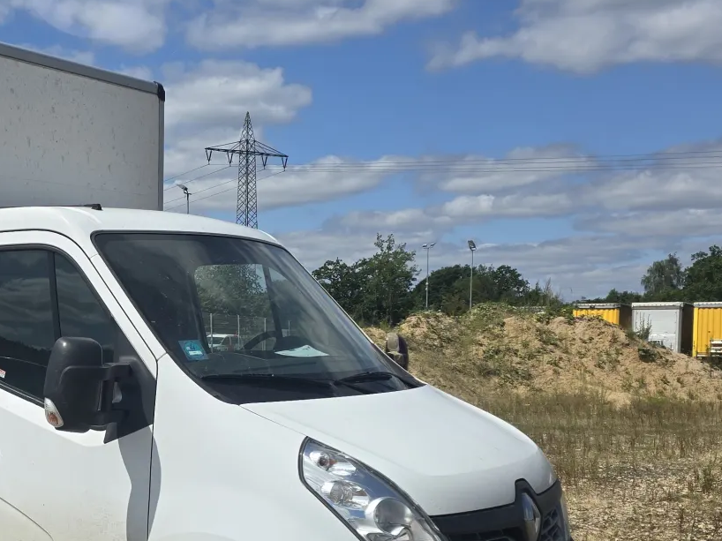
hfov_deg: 33.1
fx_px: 1126
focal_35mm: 54
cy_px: 415
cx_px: 27
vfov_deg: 26.6
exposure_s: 1/1632
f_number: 1.7
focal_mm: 6.3
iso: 12
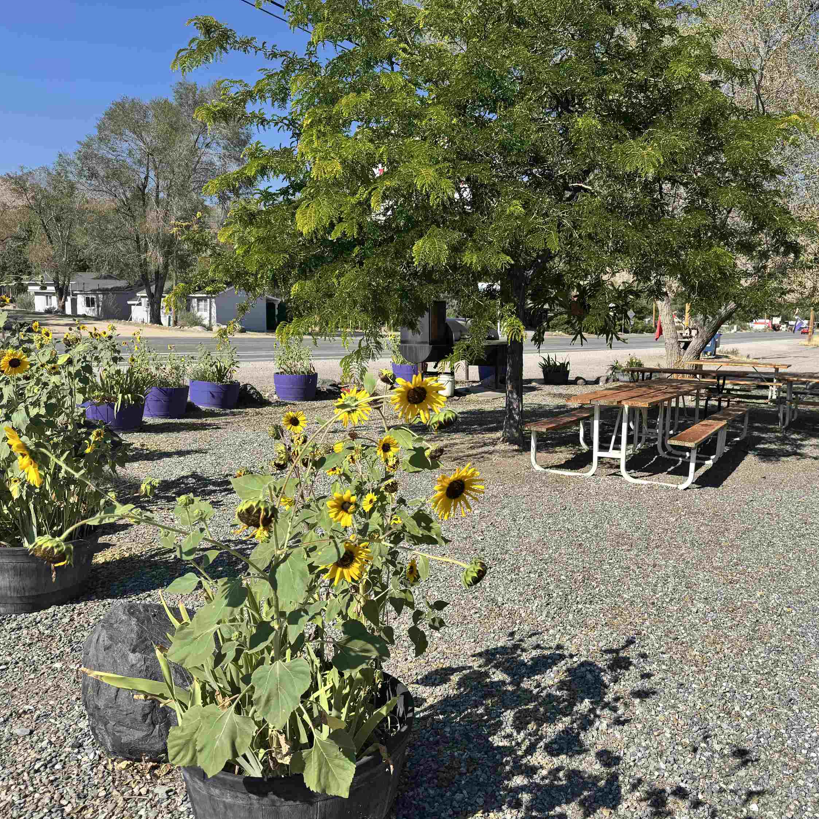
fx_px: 776
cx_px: 537
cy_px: 402
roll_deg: -1.1
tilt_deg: -6.0
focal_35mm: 29
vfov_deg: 55.6
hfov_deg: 54.6
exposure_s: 1/4950
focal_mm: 6.76
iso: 80
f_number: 1.78
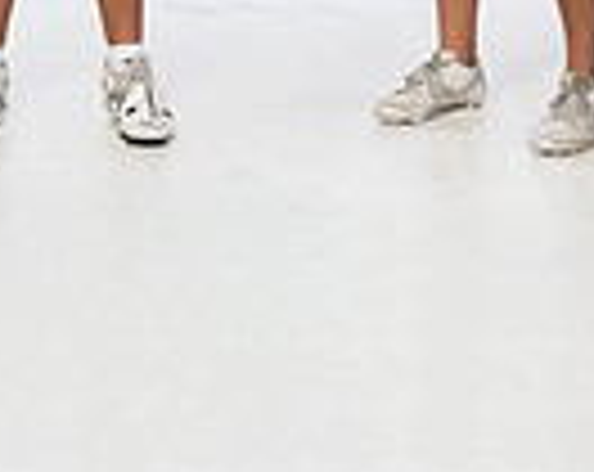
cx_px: 243
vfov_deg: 10.2
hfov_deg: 14.0
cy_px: -503
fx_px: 2421
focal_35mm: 138
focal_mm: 43
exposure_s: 1/250
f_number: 7.1
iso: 640
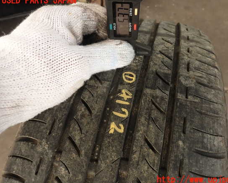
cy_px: 90
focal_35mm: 27
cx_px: 126
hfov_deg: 63.9
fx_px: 182
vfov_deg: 53.2
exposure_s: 1/160
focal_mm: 4.5
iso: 100
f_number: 2.8
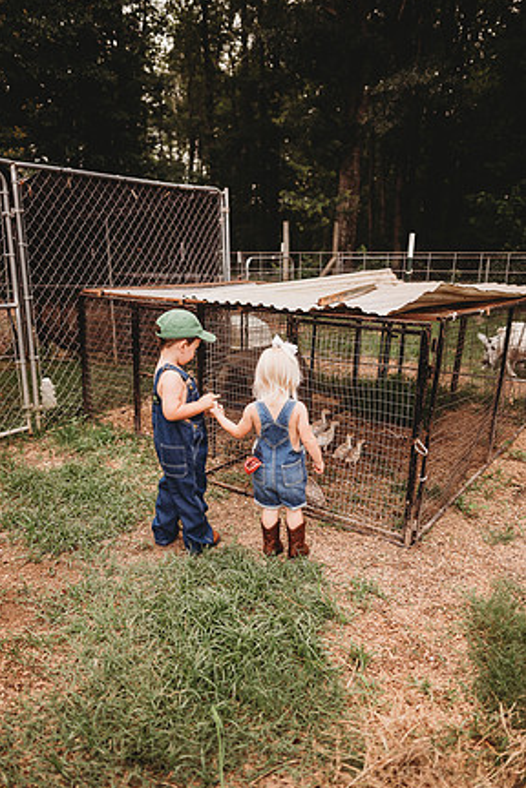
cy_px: 405
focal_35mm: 25
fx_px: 548
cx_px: 254
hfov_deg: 51.3
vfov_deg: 71.5
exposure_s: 1/640
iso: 100
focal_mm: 24
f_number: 2.2
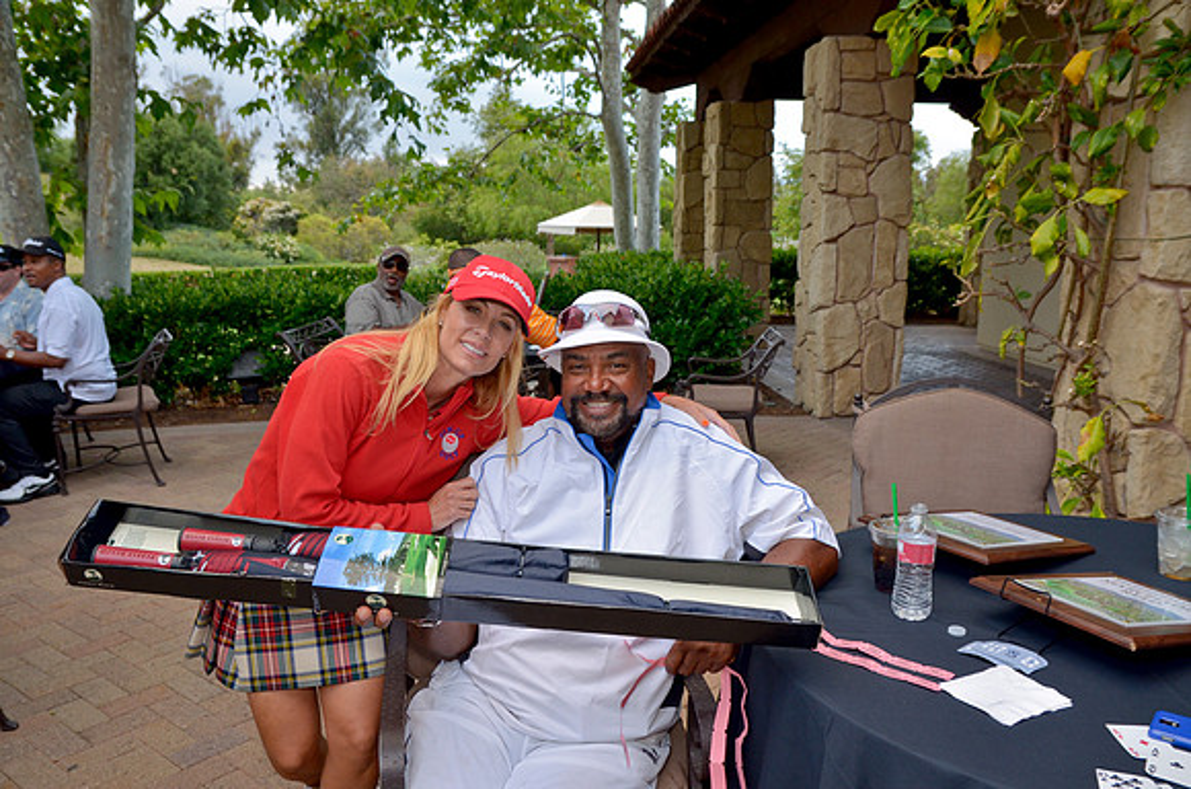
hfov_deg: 62.0
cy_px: 394
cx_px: 596
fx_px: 990
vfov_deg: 43.4
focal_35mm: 30
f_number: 4
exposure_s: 1/80
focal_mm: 20
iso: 250
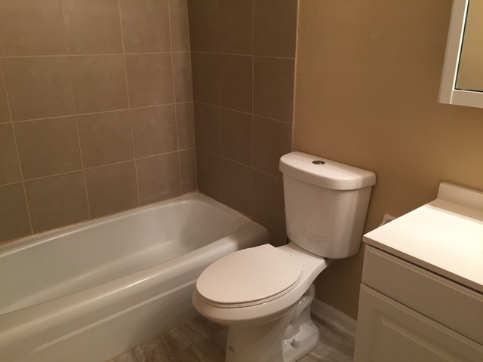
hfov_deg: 61.7
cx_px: 242
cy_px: 181
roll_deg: +0.4
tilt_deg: -19.4
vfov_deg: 48.2
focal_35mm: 29
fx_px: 405
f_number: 2.2
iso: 64
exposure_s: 1/30
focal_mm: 4.15
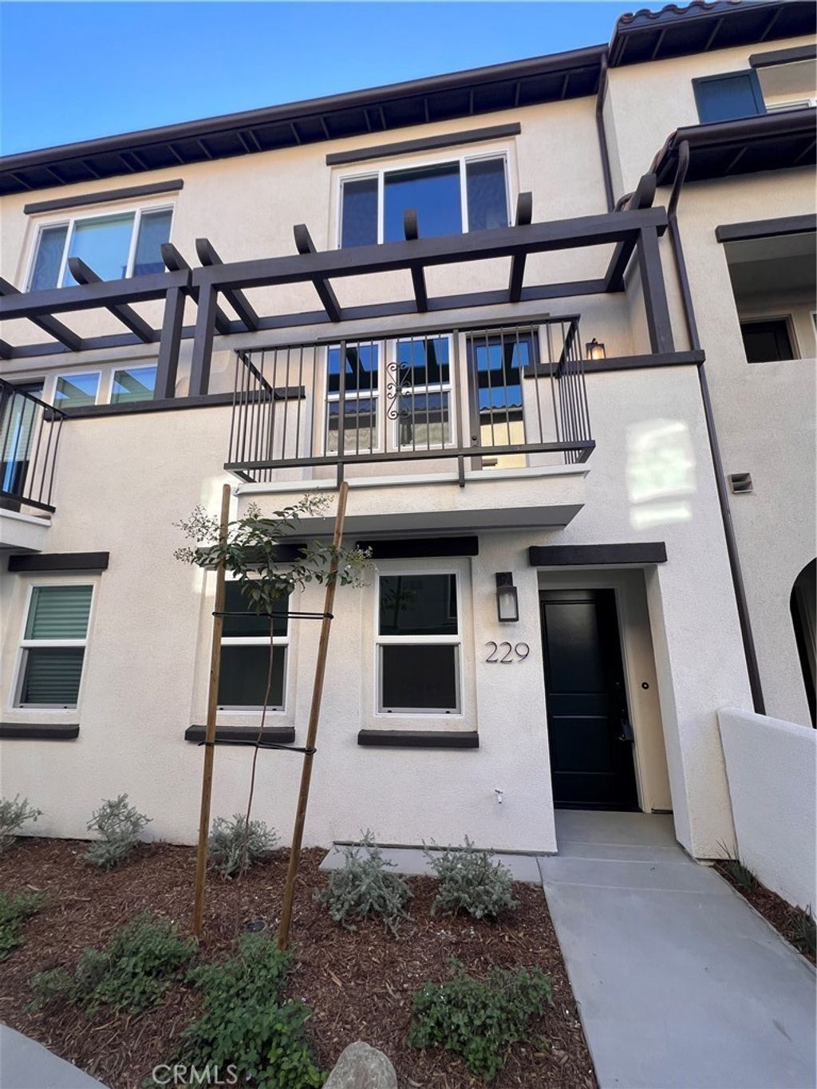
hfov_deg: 89.9
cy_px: 544
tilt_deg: +11.6
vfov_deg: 106.2
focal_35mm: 13
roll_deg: +0.2
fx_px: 409
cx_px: 408
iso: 32
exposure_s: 1/233
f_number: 1.8
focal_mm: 1.57
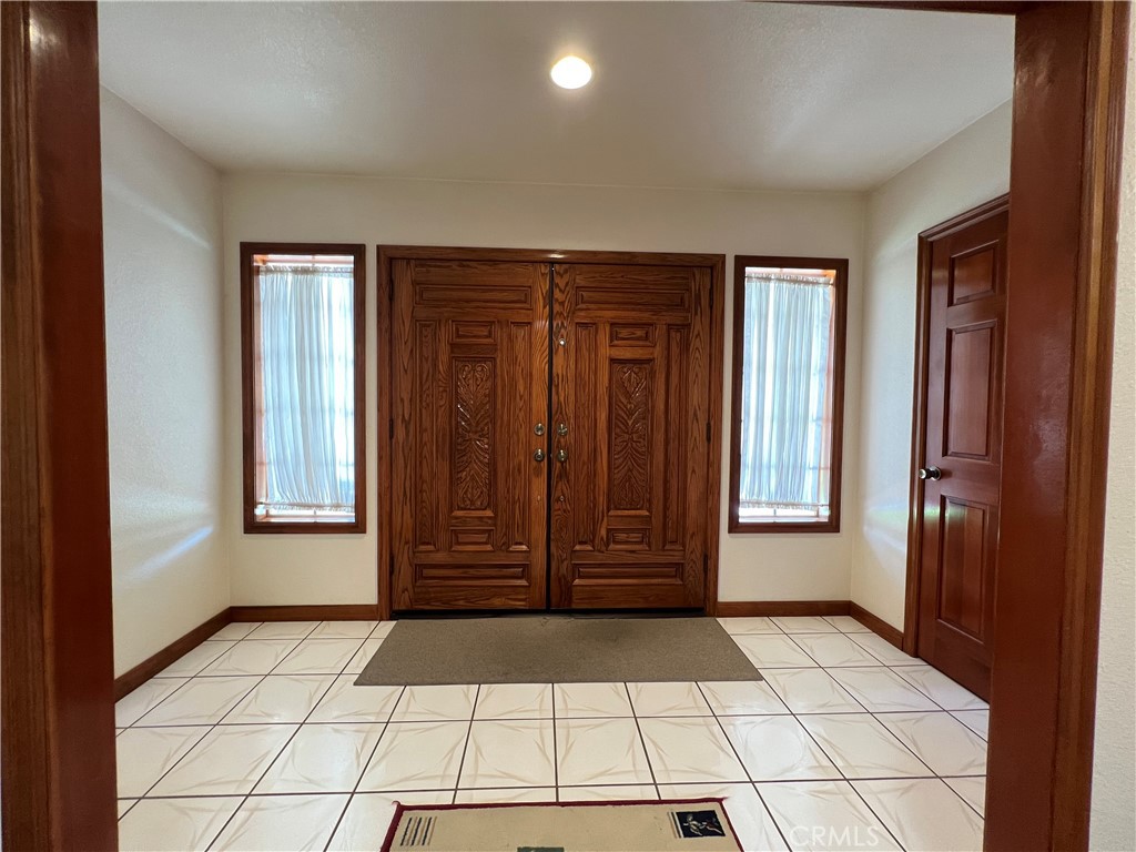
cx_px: 568
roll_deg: -1.1
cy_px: 426
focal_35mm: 13
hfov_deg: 106.2
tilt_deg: -3.3
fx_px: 427
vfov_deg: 89.9
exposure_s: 1/60
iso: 250
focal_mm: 1.57
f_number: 1.8
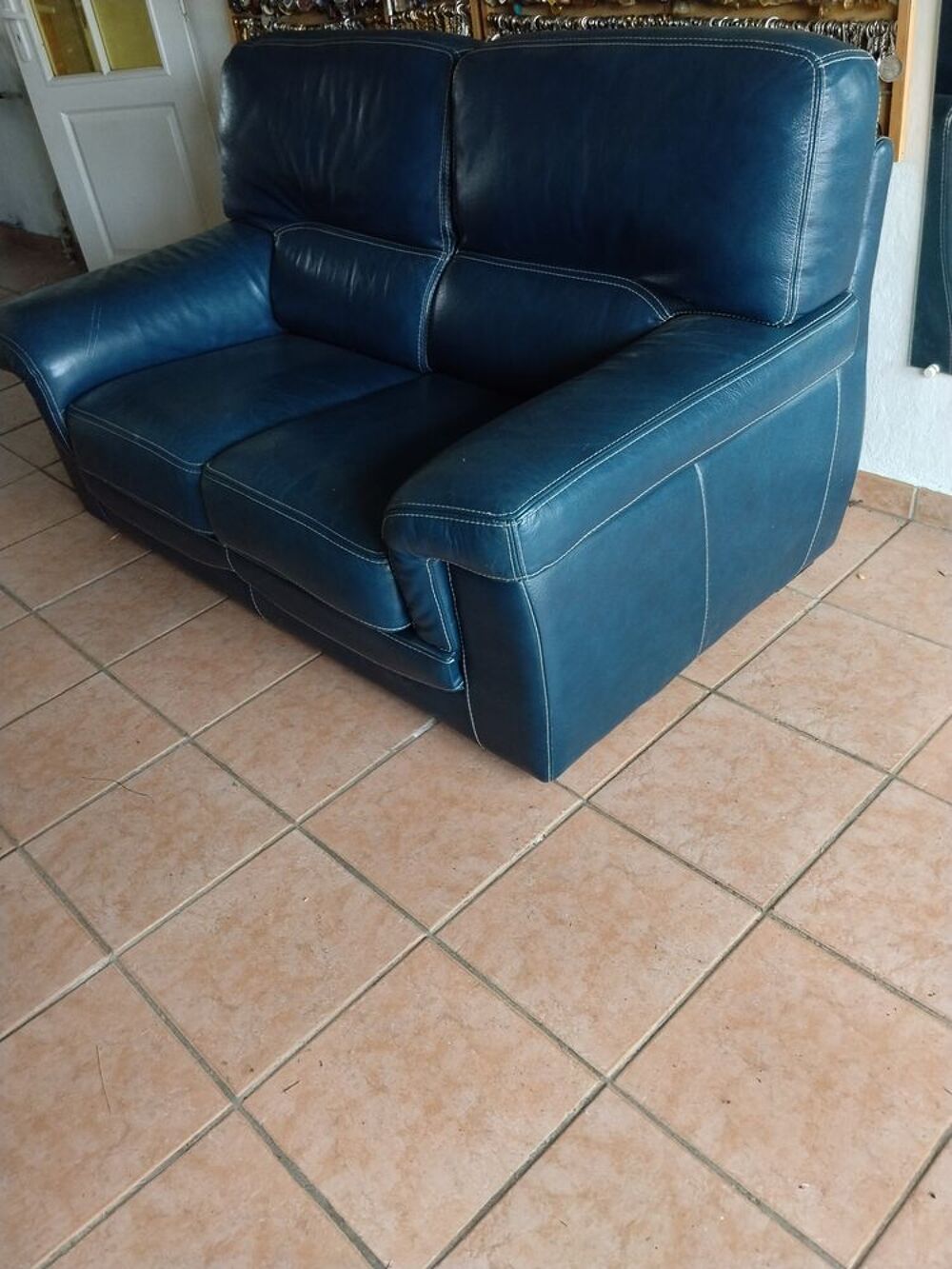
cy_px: 634
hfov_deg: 48.2
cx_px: 476
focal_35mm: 29
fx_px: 1063
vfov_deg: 61.7
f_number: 1.8
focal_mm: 4.22
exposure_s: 1/25
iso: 250
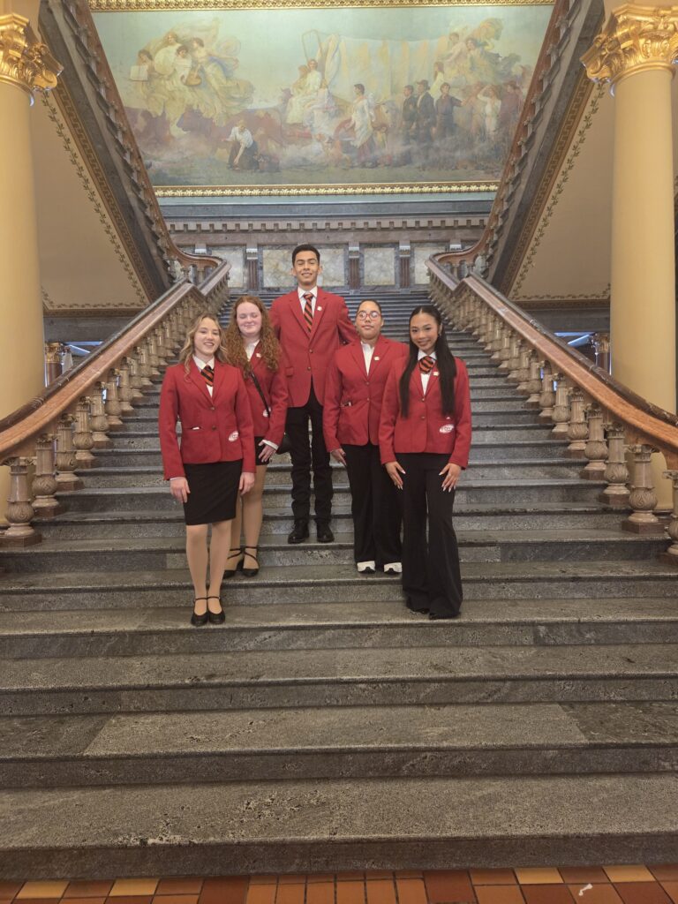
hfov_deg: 58.9
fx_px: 601
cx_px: 339
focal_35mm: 23
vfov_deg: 73.9
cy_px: 452
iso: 1250
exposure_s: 1/120
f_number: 1.8
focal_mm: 5.4
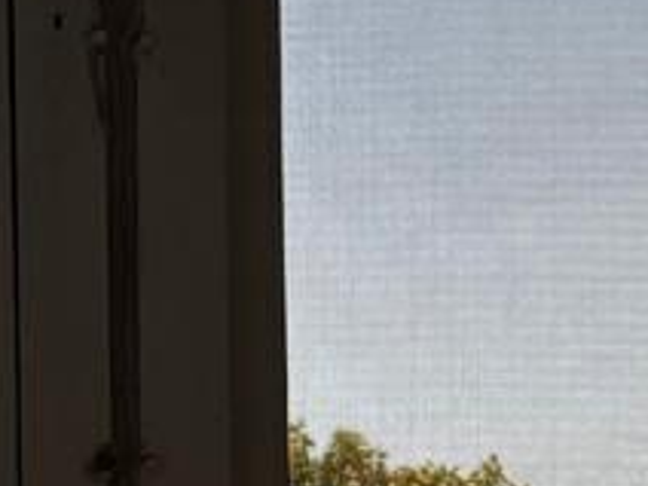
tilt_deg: +0.1
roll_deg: +1.0
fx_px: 3669
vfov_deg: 7.2
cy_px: 1058
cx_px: -1033
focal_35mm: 196
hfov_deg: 8.9
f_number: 1.6
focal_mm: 5.96
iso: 50
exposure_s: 1/368
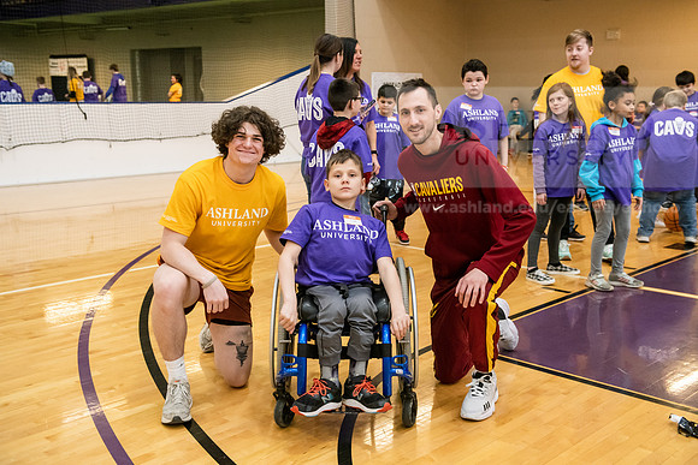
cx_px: 349
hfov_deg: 46.4
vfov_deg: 31.9
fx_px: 814
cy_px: 232
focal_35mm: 42
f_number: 4
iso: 2000
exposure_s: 1/200
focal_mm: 42
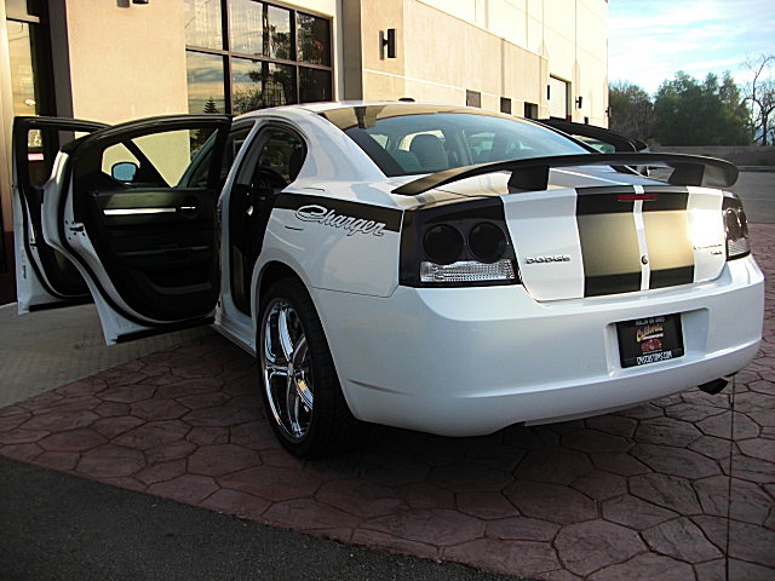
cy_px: 290
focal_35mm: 36
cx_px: 388
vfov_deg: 39.7
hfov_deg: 51.4
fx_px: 806
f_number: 2.8
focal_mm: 6.3
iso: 50
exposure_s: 1/250
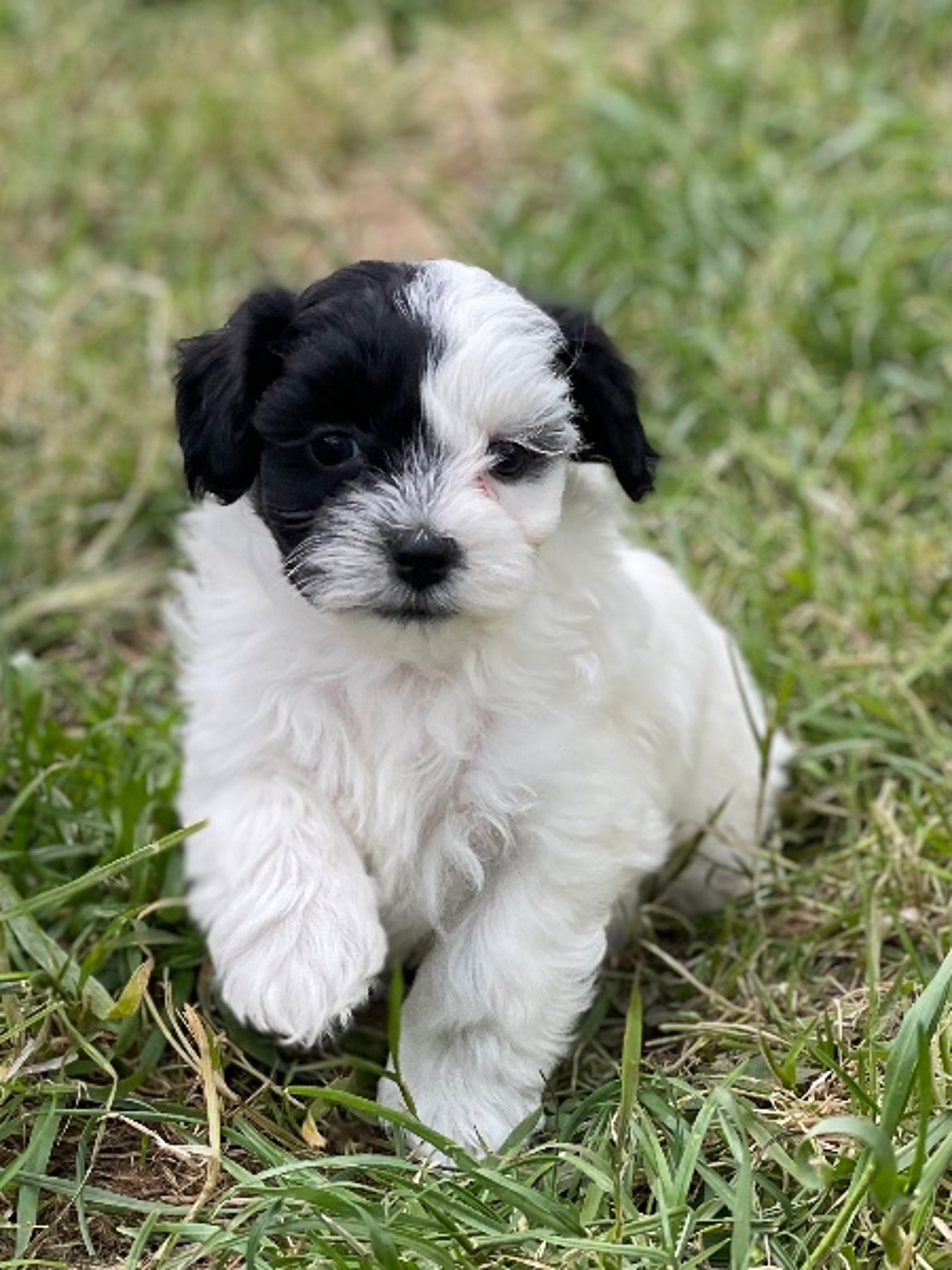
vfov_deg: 36.8
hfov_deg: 28.0
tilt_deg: -15.9
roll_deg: +2.8
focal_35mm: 52
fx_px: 1907
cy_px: 635
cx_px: 476
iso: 25
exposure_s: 1/160
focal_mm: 6
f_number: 2
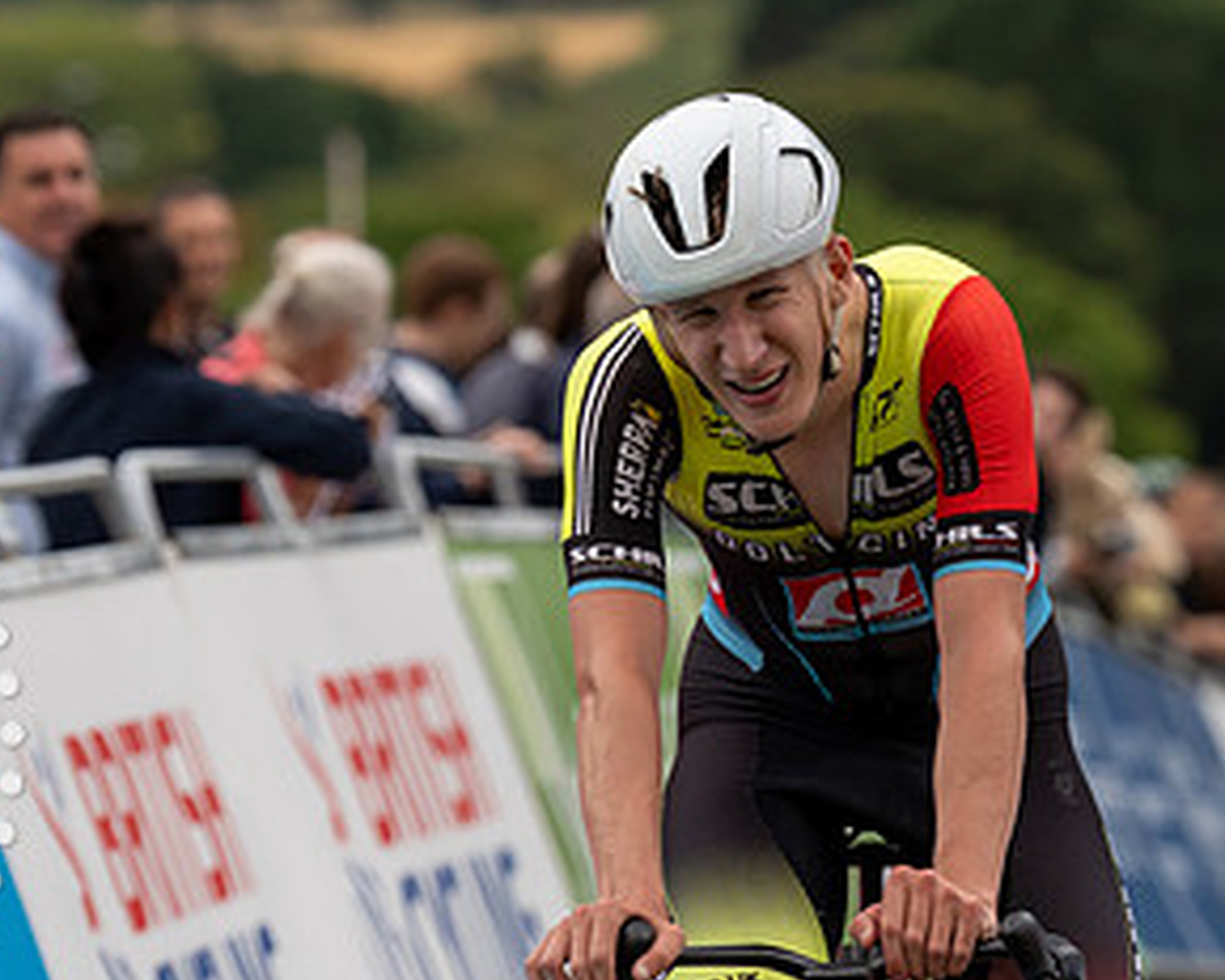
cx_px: 829
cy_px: 488
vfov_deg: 3.9
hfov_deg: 4.9
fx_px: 14316
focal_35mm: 395
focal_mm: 144
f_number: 3.5
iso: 640
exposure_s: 1/1000
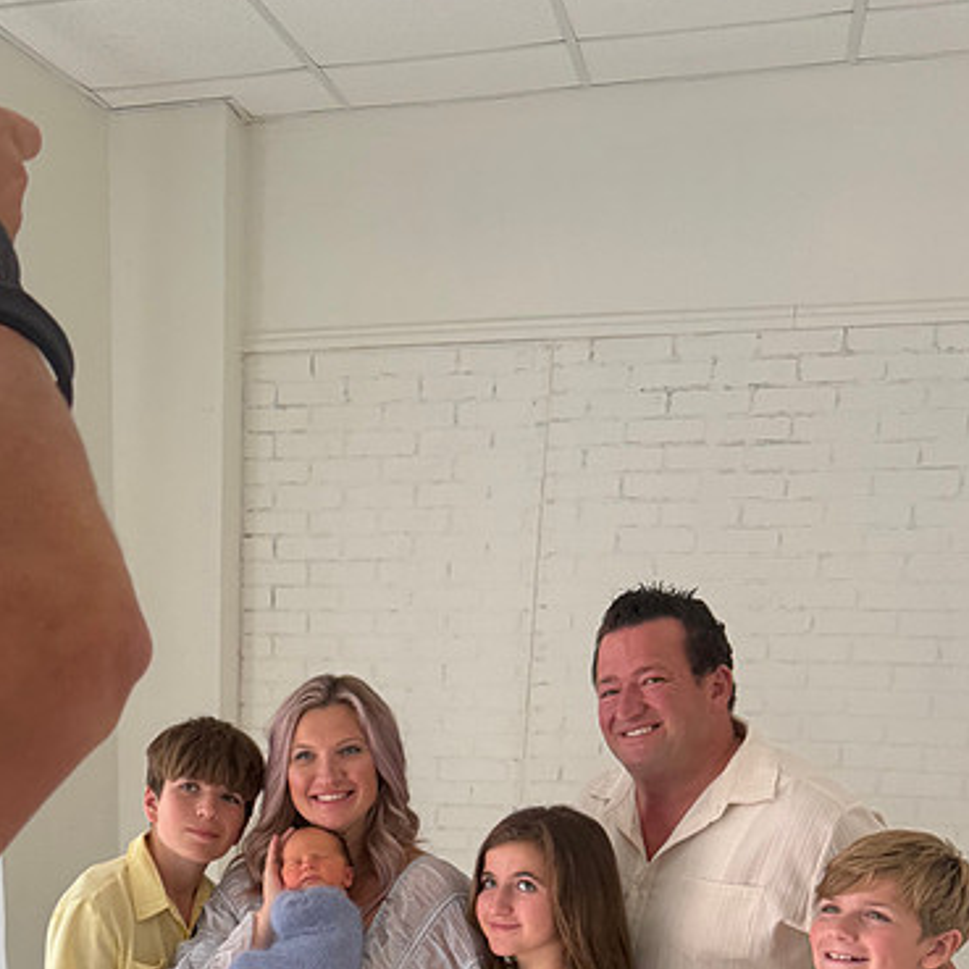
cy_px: 1011
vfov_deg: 33.1
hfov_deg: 35.7
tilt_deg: -19.3
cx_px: 213
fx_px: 1457
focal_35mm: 46
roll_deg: -0.3
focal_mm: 6.76
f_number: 1.78
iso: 64
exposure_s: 1/121
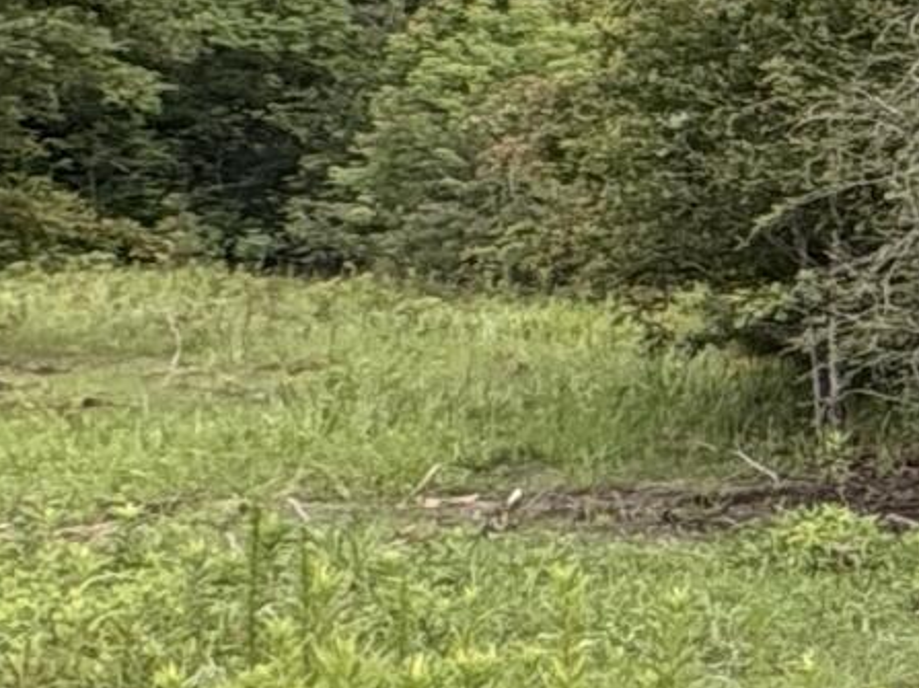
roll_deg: -0.1
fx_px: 2495
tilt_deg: +3.5
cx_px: 3000
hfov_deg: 10.4
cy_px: 125
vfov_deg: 15.6
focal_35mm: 94
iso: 64
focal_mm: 2.22
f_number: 2.2
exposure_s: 1/223
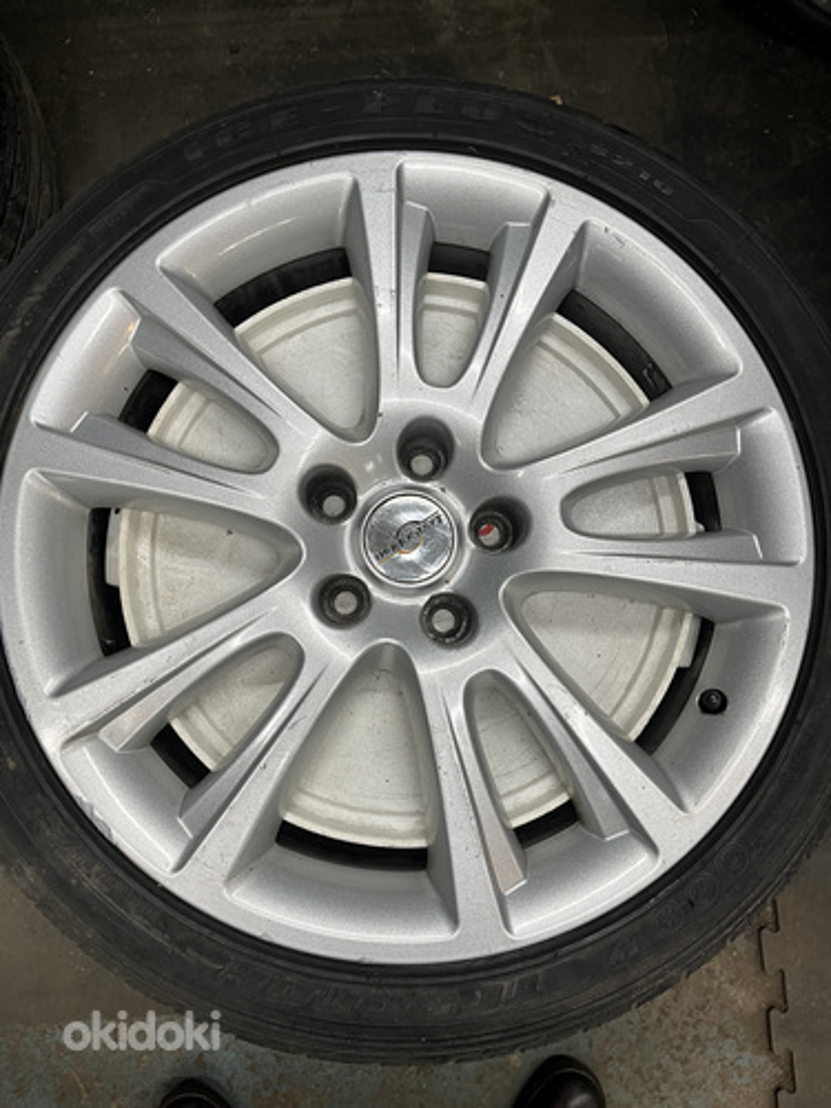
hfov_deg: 53.1
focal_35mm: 26
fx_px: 832
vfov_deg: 67.3
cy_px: 554
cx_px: 416
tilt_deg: -82.3
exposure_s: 1/50
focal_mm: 5.1
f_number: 1.6
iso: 64
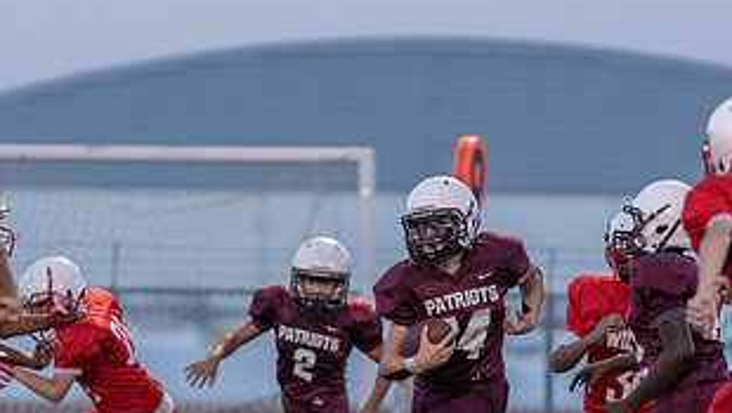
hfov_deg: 4.1
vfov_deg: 2.3
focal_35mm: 522
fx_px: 10141
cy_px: 378
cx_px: 369
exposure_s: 1/1250
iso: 3200
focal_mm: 200
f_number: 2.8
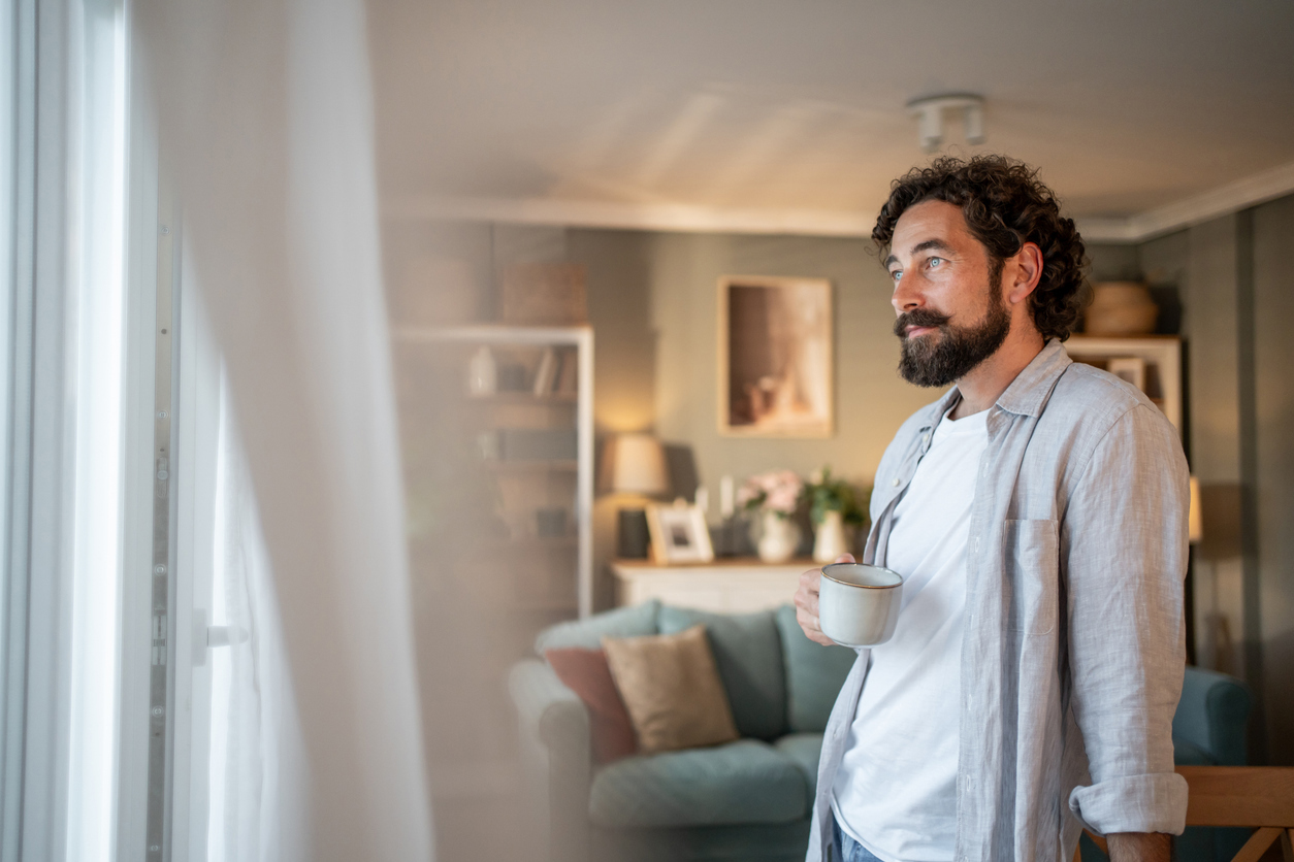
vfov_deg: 37.9
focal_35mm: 35
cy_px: 431
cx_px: 647
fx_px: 1258
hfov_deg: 54.4
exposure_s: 1/1000
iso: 1250
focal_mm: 35
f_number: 1.8
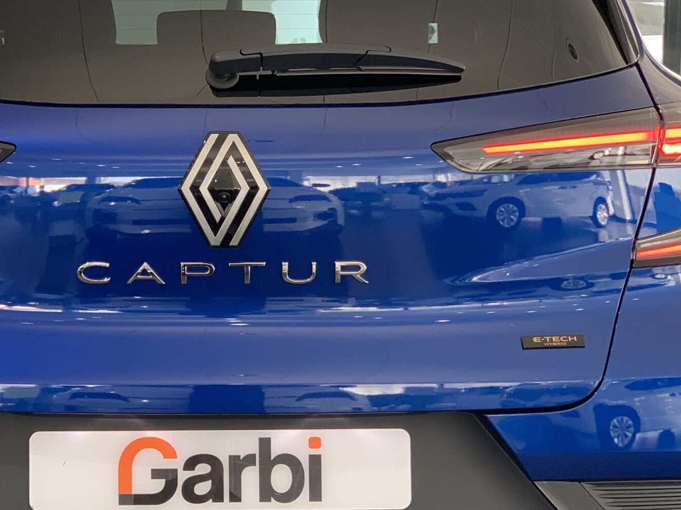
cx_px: 194
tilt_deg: -8.8
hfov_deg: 19.5
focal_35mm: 100
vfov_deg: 14.8
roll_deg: -0.9
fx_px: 1967
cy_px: 331
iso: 80
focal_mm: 6
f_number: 2.4
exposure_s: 1/50
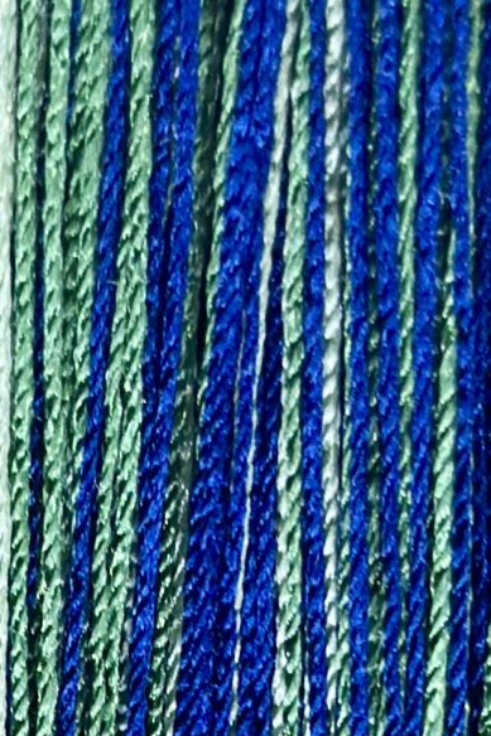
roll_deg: +0.4
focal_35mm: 219
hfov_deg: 6.2
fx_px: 4483
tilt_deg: -28.5
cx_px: -158
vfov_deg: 9.3
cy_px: 885
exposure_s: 1/60
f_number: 1.78
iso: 200
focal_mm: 6.86
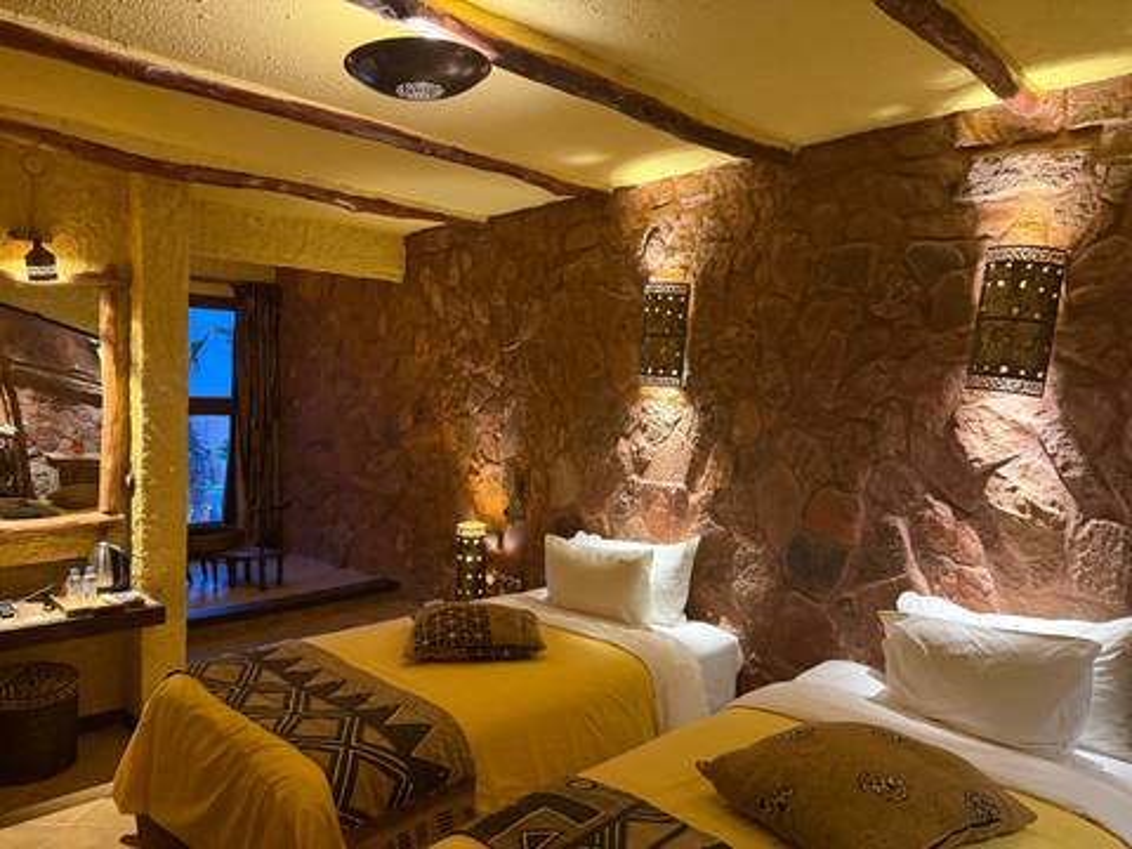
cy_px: 424
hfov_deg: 71.6
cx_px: 566
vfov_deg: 56.8
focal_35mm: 24
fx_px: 785
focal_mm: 6.76
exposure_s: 1/50
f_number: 1.78
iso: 800
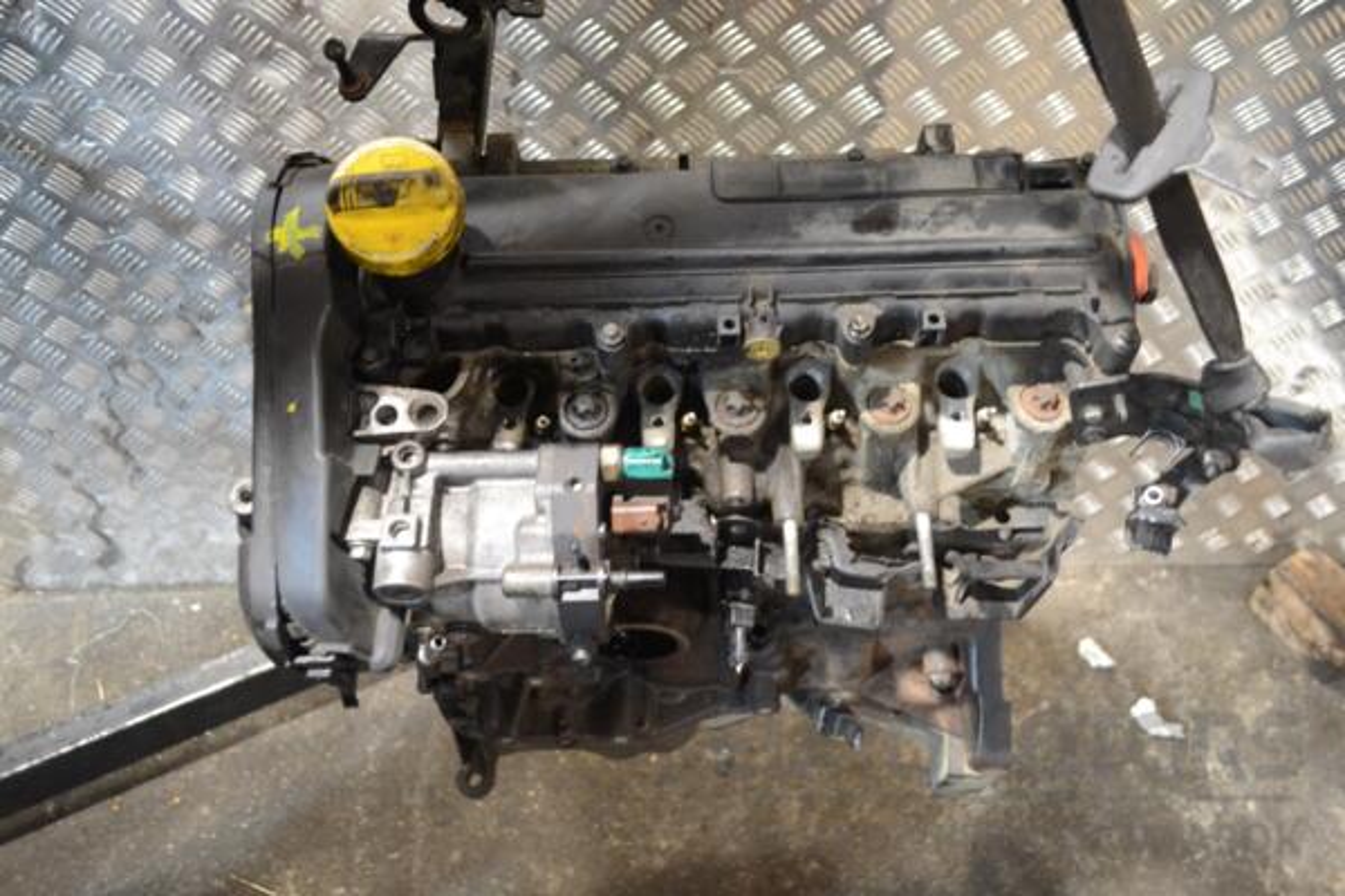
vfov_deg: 40.0
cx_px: 672
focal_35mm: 33
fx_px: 1233
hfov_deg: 57.2
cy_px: 448
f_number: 3.8
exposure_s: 1/30
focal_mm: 22
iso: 1800
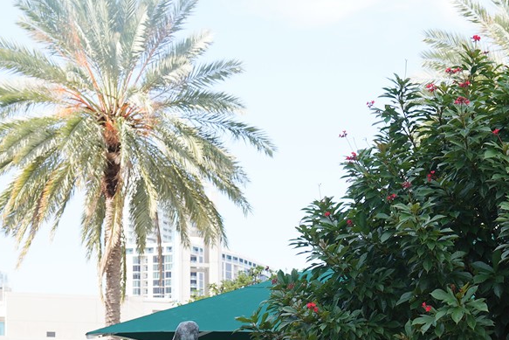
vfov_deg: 13.6
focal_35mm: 96
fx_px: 1358
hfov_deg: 20.7
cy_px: 464
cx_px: 471
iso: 100
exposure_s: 1/100
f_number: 7.1
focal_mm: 28
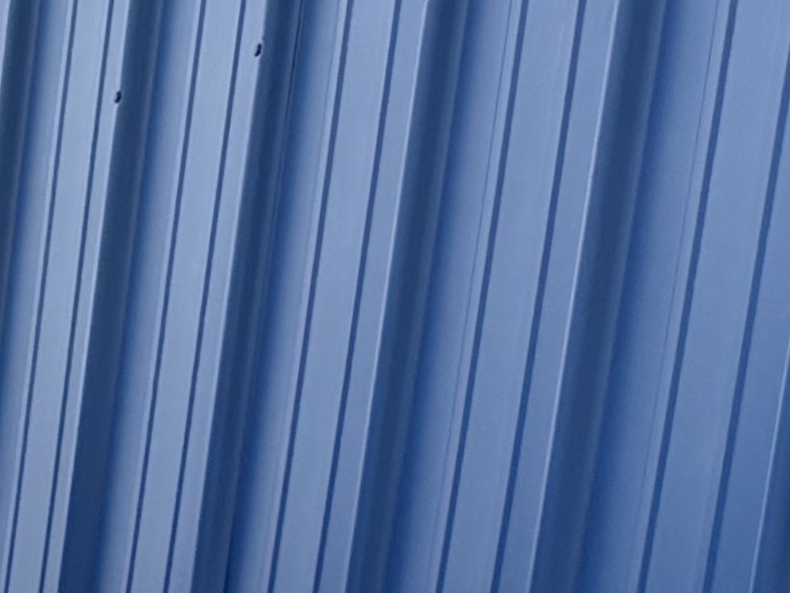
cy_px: 1653
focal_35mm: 168
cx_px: -1620
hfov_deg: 9.2
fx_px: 3834
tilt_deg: -14.3
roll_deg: -1.6
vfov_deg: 7.9
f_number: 1.78
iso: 80
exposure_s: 1/2041
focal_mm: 6.76
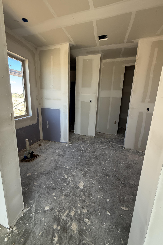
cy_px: 120
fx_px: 102
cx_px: 74
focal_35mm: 15
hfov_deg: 77.1
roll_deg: -1.3
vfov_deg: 100.4
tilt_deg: -11.3
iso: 80
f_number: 2.2
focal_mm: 2.22
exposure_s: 1/99
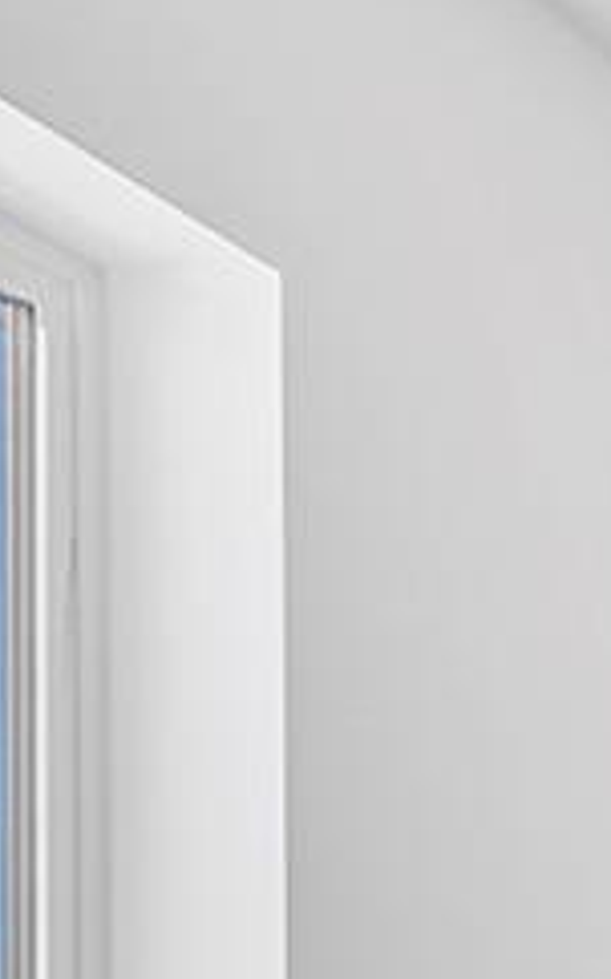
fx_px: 2881
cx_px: 2610
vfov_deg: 16.6
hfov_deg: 7.4
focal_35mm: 108
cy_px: 1665
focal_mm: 16
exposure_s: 1/4
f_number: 8
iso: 200
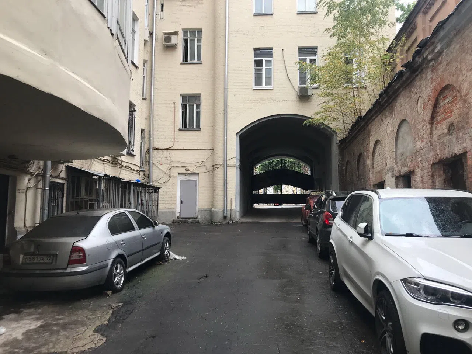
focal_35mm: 28
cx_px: 236
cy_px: 177
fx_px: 382
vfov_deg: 49.7
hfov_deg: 63.4
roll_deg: -0.5
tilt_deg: +7.9
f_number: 1.8
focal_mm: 3.99
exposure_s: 1/339
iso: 20
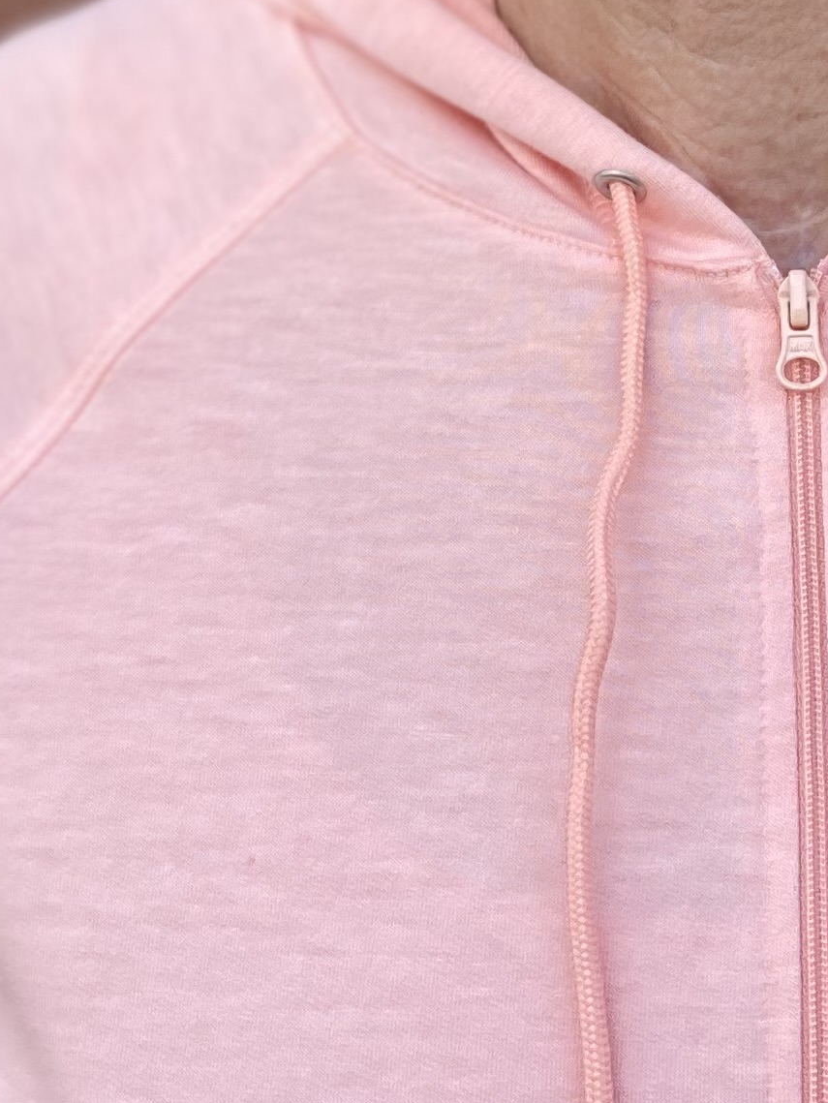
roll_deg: -1.5
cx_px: 604
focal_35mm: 92
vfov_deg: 20.4
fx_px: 2932
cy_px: -87
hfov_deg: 16.0
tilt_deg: -1.4
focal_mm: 4.25
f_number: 1.8
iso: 32
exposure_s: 1/585
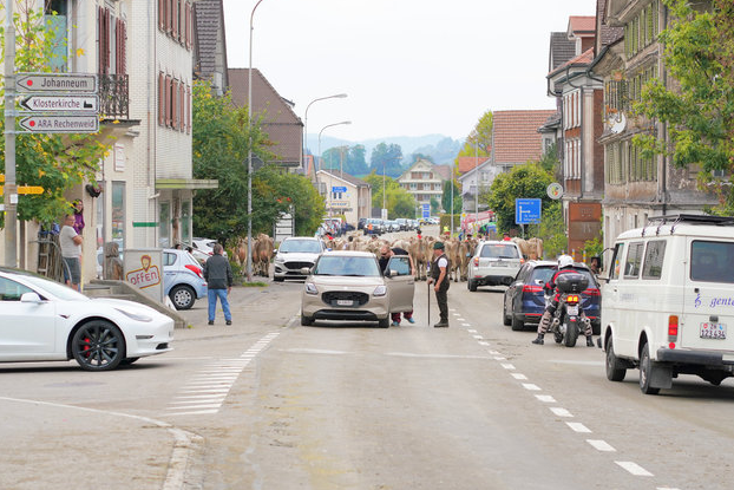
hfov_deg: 16.6
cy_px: 242
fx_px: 2508
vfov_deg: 11.2
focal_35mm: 123
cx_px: 376
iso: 320
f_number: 4.5
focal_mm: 85
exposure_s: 1/500
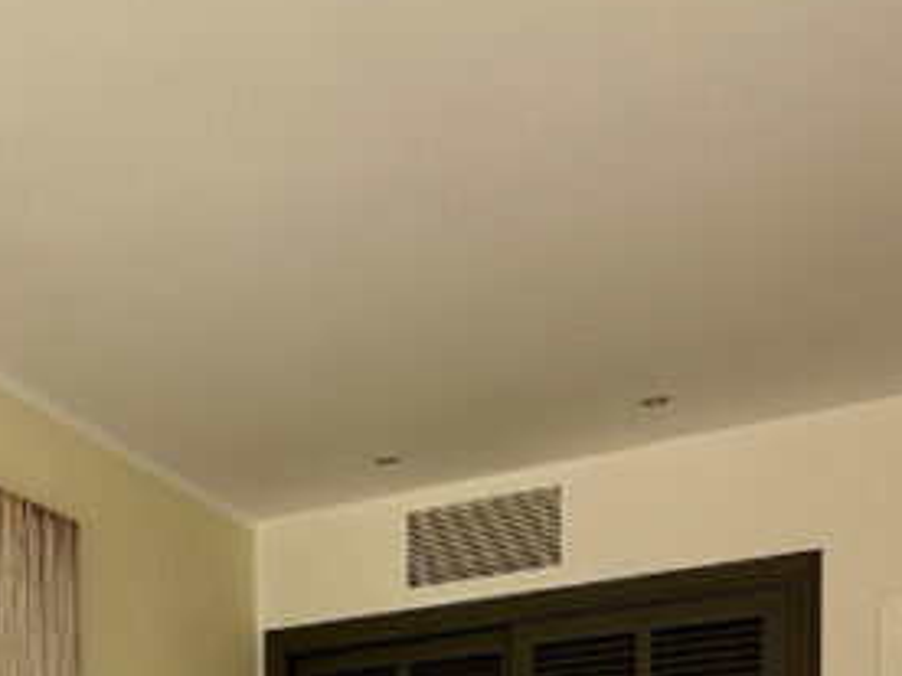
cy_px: 1025
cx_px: 180
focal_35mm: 52
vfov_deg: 22.7
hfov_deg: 35.6
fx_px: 1355
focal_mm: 2.2
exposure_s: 1/99
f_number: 2.2
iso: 80
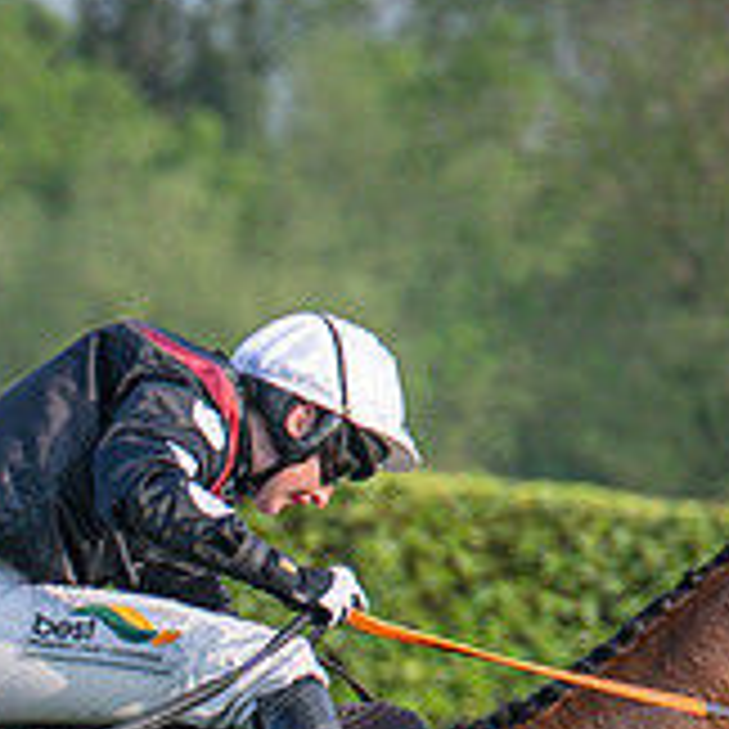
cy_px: 877
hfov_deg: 2.1
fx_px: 19633
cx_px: -24
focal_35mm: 824
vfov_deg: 2.1
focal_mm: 145
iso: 400
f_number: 4
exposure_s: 1/1250
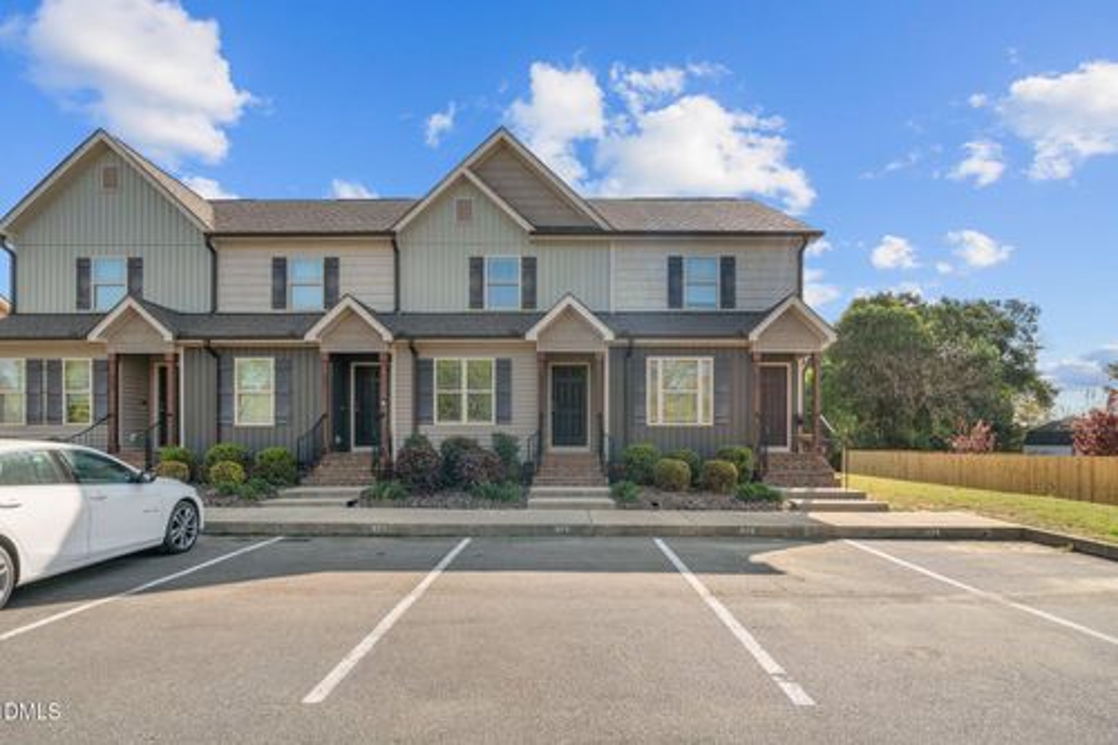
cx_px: 559
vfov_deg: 67.3
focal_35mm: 18
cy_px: 372
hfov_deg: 90.0
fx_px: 559
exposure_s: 1/400
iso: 250
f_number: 8
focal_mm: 18
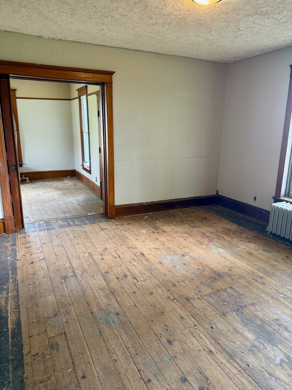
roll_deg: -0.9
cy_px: 195
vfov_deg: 71.6
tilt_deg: -13.6
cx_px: 146
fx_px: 270
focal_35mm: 24
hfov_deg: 56.8
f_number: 1.78
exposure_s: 1/60
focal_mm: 6.76
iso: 160
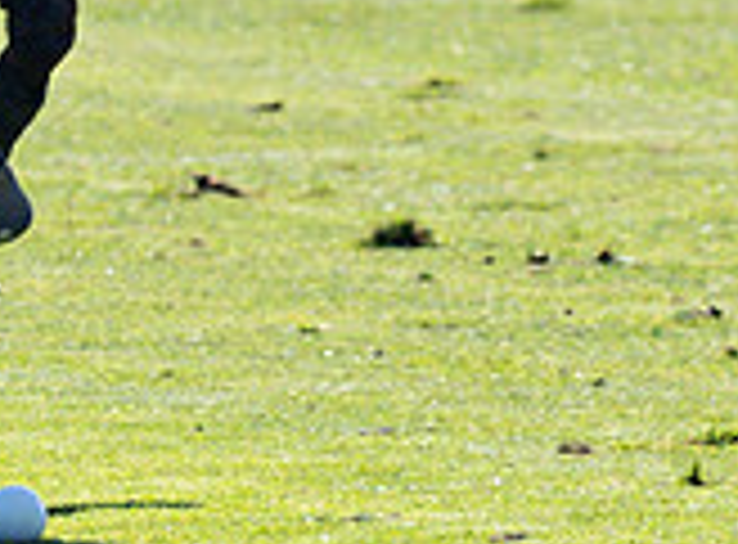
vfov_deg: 0.5
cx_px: -144
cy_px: 973
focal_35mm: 2701
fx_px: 57249
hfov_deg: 0.7
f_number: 5
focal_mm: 200
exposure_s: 1/1250
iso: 200
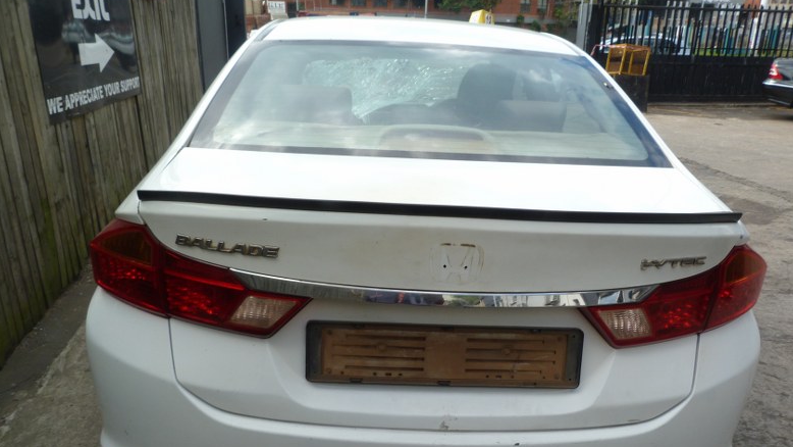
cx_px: 404
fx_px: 589
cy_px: 277
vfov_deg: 41.3
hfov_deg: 67.9
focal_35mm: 28
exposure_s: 1/160
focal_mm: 4.5
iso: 80
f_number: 4
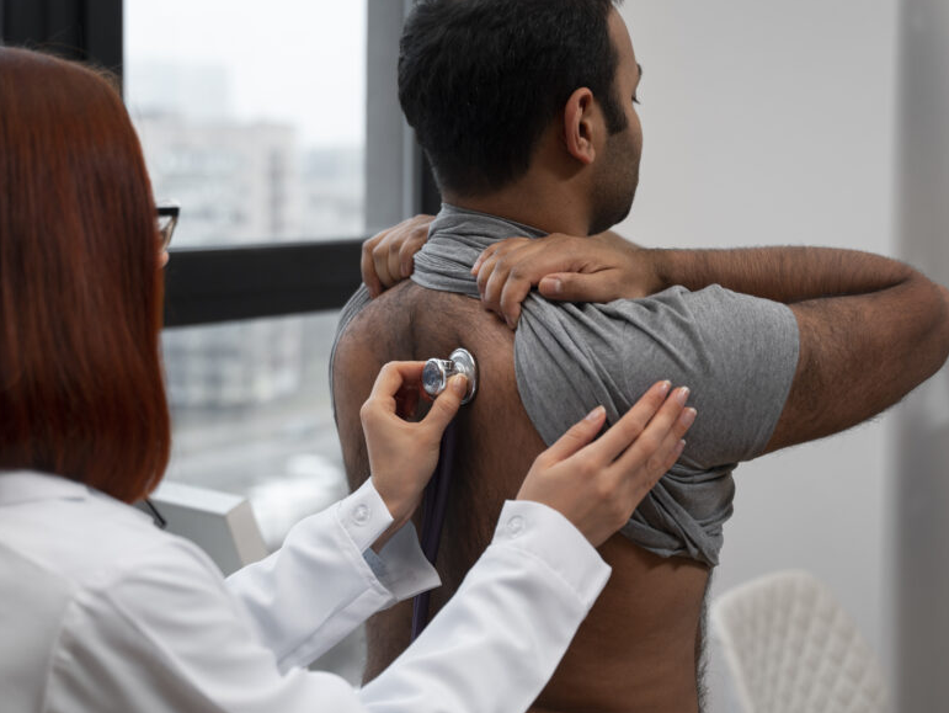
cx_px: 468
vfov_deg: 24.4
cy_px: 328
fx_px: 1646
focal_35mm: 60
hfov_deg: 32.2
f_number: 2.8
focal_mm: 47
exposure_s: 1/160
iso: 320
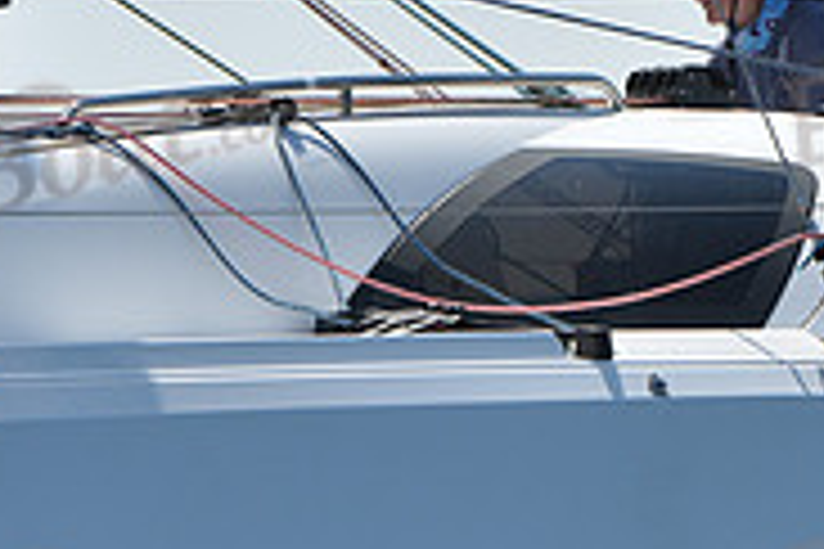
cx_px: 554
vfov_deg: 2.2
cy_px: 349
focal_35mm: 619
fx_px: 14167
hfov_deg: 3.3
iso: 320
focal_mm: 195
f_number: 9
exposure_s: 1/1250
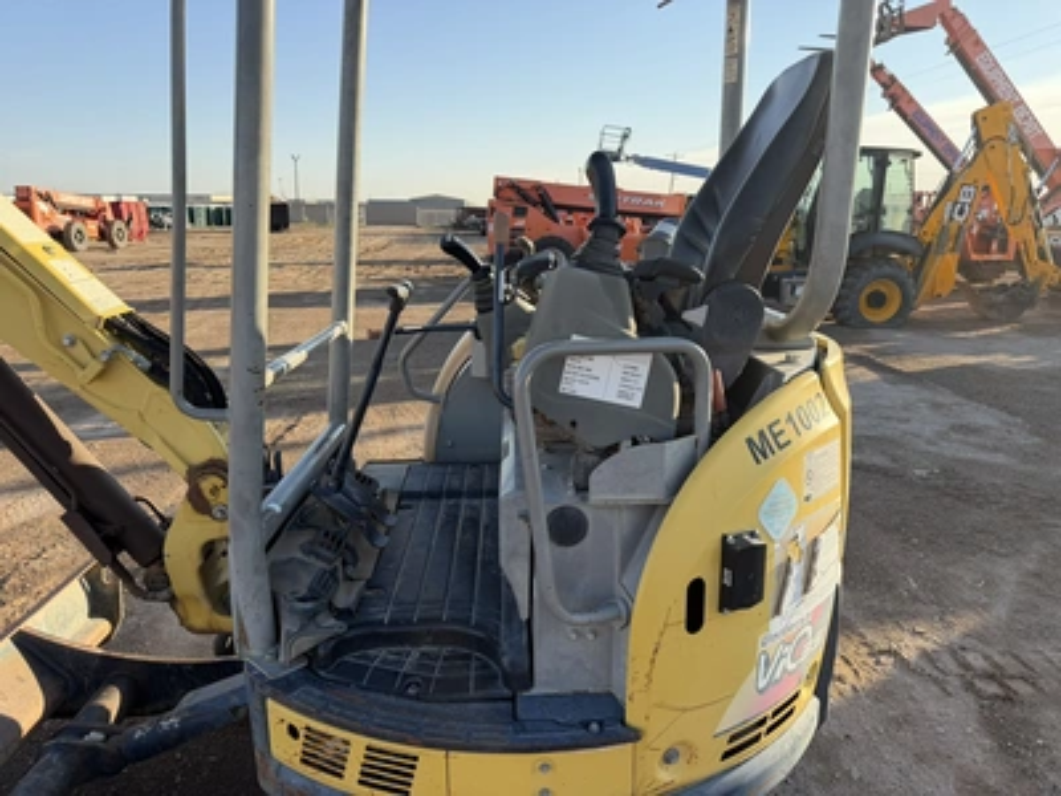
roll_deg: +0.3
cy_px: 398
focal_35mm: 24
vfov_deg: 56.8
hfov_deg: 71.6
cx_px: 530
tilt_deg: -11.6
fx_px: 736
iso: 100
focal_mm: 6.76
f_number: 1.78
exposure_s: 1/1770
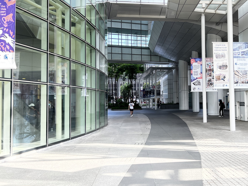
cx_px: 169
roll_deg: +1.2
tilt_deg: +3.4
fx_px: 265
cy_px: 87
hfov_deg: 49.1
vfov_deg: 38.6
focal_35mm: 37
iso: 50
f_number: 1.5
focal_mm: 5.7
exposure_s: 1/174
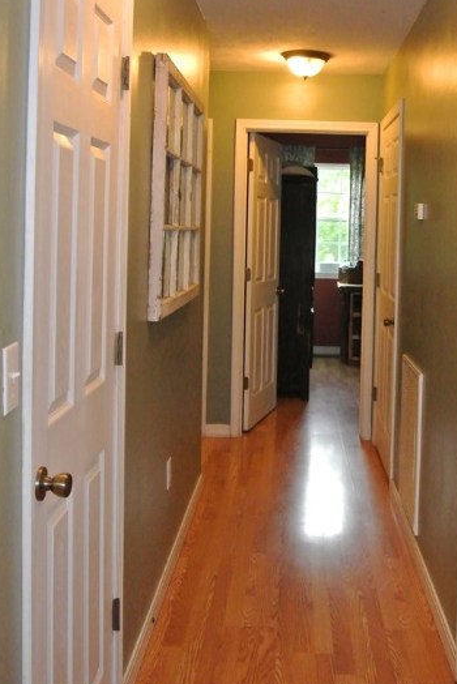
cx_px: 310
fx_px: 837
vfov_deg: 44.0
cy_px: 243
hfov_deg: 30.3
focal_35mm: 44
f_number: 3.5
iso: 2000
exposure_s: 1/60
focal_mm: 11.4
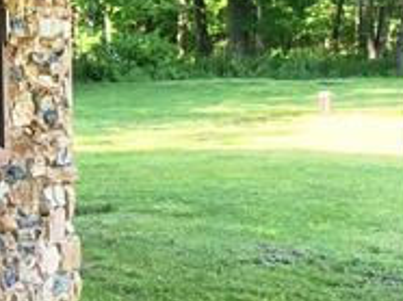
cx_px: -297
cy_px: 180
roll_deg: +2.5
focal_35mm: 160
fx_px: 1860
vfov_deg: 9.3
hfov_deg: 11.6
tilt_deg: -2.9
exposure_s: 1/60
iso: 25
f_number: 2.2
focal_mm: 4.15
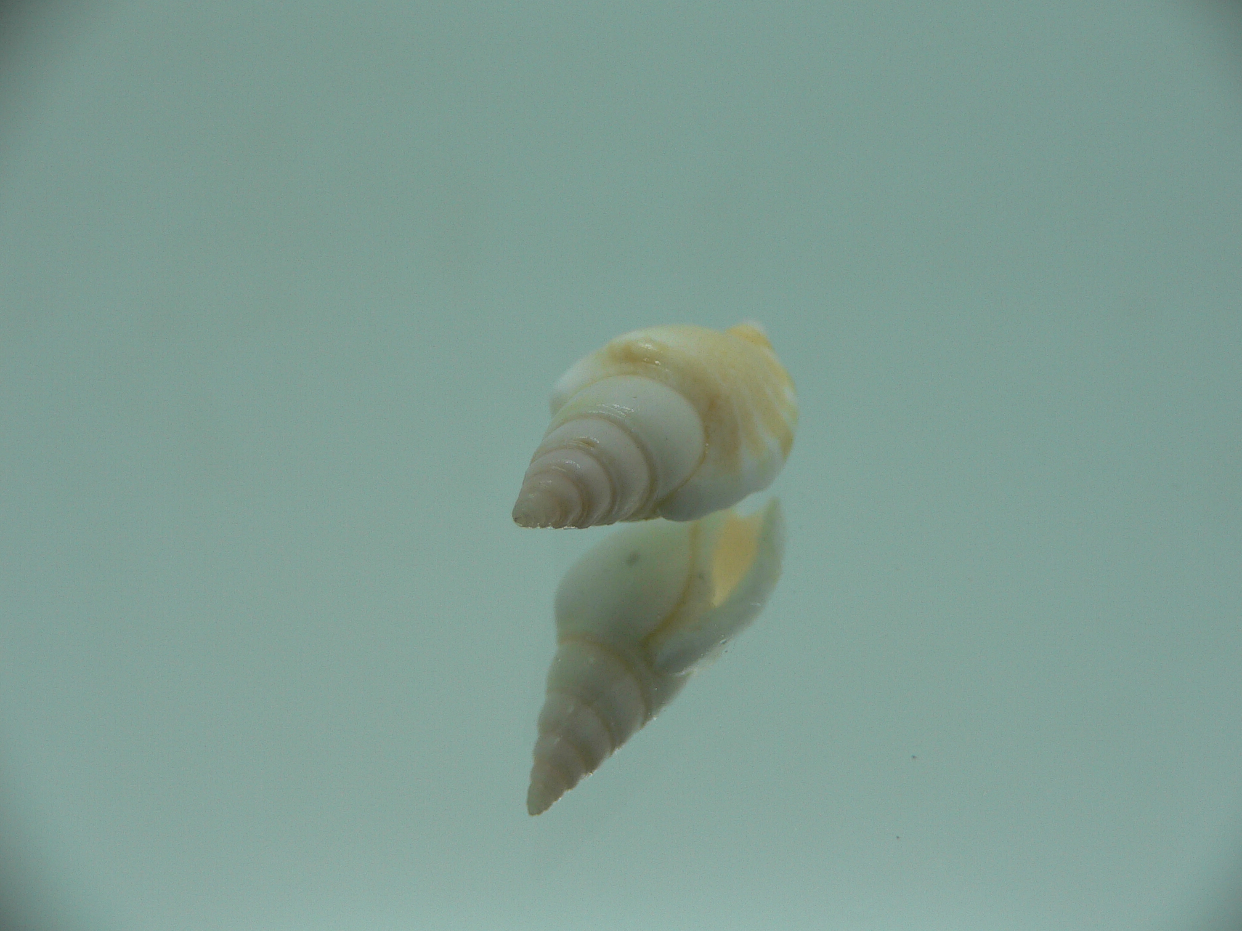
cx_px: 621
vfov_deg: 40.7
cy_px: 466
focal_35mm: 35
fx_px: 1256
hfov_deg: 52.6
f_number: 2.8
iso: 80
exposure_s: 1/80
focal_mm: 4.6
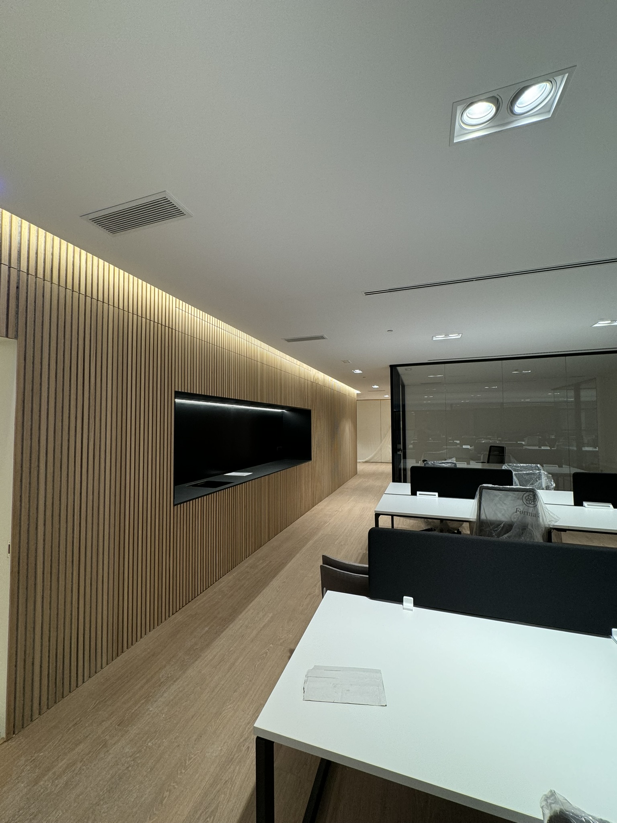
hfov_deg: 85.7
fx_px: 333
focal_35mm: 14
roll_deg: +0.0
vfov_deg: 102.1
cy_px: 412
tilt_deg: +2.9
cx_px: 308
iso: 125
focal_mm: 2.22
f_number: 2.2
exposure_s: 1/100
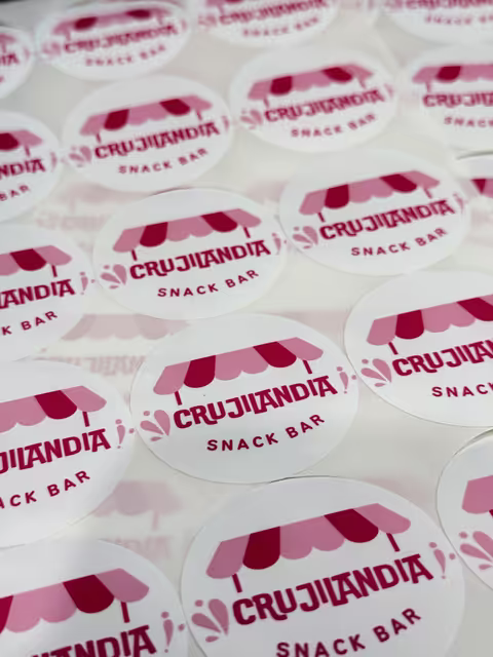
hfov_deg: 30.3
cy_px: 328
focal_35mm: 48
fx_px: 911
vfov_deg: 39.7
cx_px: 246
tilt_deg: -46.4
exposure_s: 1/60
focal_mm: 6.76
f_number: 1.78
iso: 200
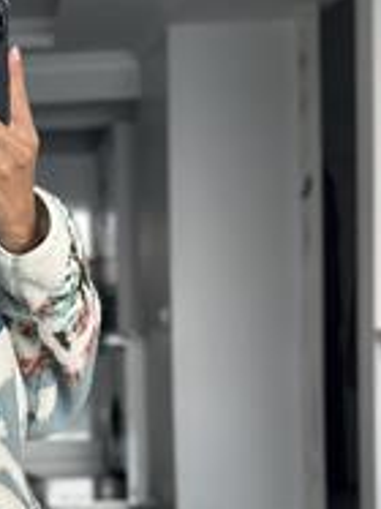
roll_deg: +2.1
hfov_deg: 11.1
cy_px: 422
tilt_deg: -18.9
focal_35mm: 130
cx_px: -103
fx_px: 1910
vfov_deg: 15.1
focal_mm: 6.86
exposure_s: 1/182
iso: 80
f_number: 1.78
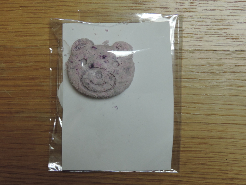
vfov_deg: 19.6
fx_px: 533
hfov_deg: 26.0
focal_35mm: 75
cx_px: 123
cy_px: 92
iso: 400
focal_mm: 13.3
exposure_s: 1/40
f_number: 3.9
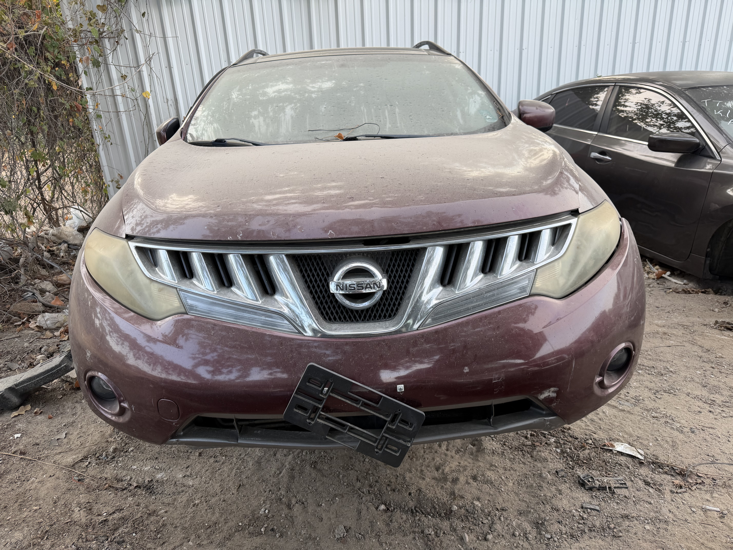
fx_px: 508
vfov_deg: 56.8
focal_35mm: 24
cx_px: 366
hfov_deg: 71.6
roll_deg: +3.9
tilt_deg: -20.2
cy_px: 275
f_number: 1.78
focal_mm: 6.76
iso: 64
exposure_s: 1/188
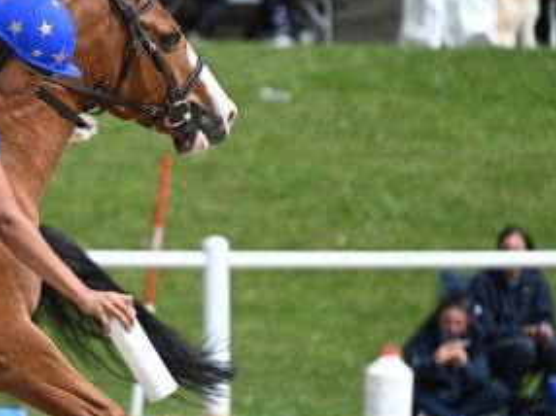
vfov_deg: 2.3
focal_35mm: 645
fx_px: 10351
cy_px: 185
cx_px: -156
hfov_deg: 3.1
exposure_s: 1/1250
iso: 220
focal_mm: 240
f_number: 5.6
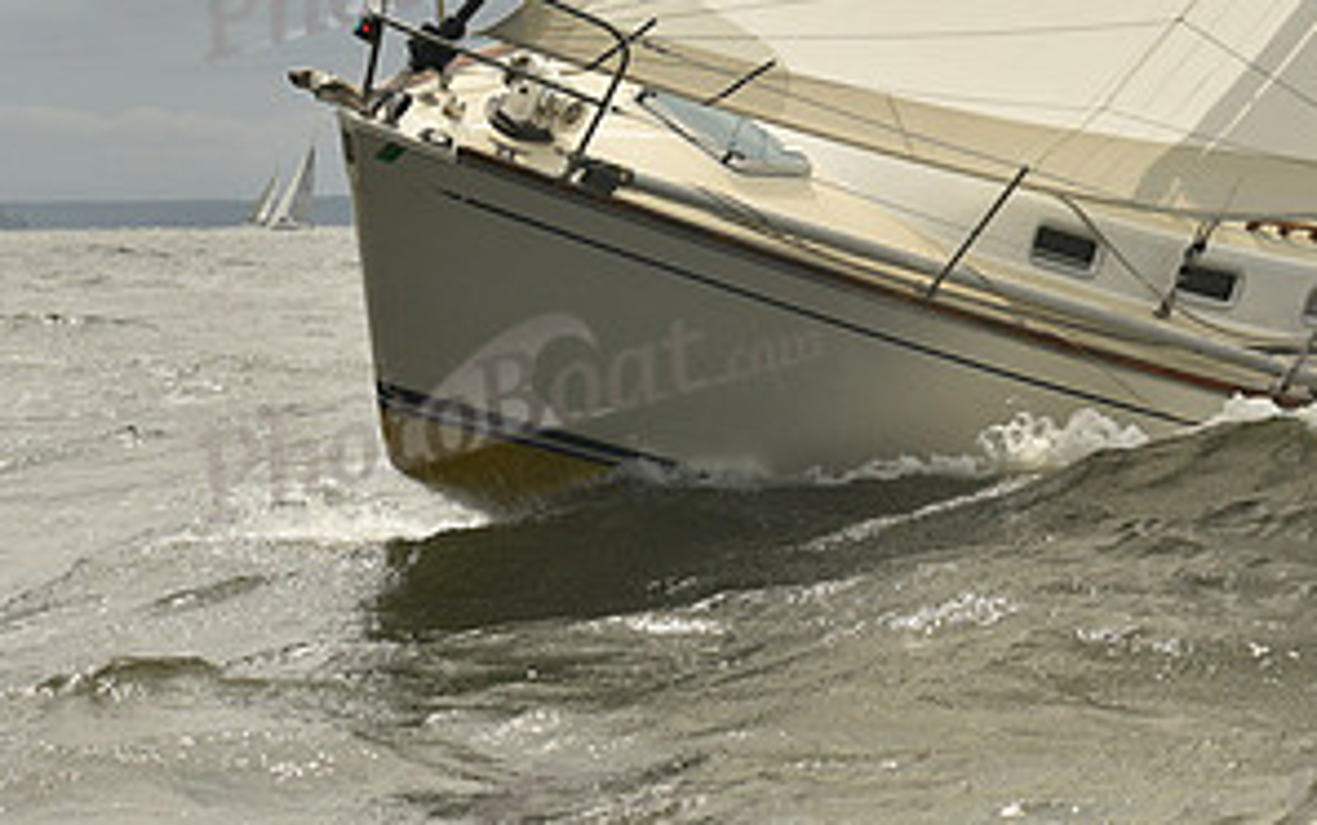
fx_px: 6069
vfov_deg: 7.8
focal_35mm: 169
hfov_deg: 12.3
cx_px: 1055
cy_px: 113
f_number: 10
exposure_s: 1/1600
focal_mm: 85
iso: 320
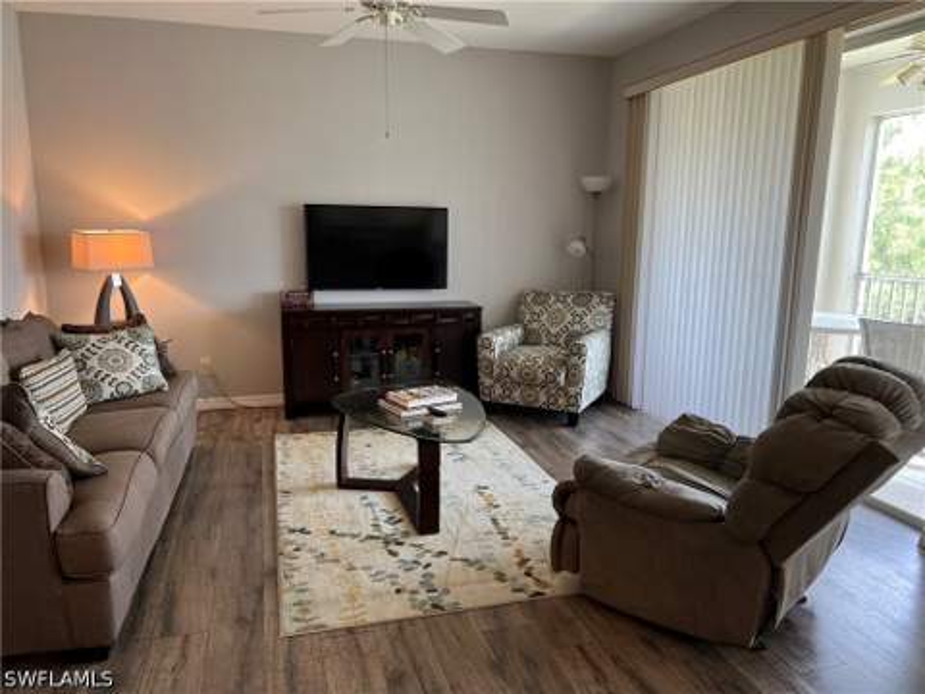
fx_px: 695
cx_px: 462
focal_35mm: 26
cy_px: 347
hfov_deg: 67.3
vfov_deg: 53.1
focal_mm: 5.7
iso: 100
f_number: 1.5
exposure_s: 1/120
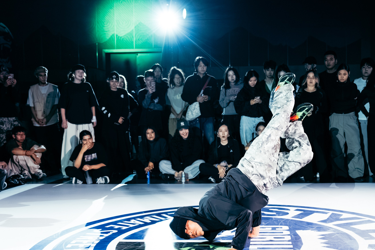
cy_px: 144
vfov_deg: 27.5
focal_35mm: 49
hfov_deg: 40.0
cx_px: 239
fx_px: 510
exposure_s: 1/800
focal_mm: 30
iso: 3200
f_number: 2.8
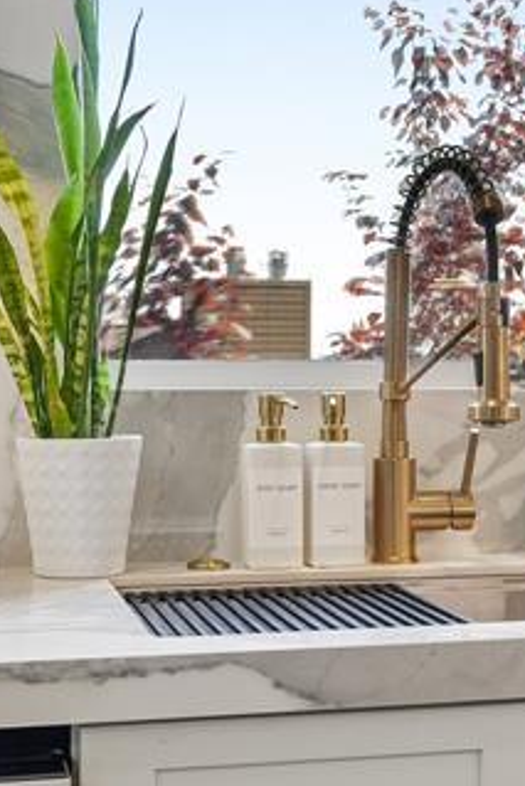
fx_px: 1682
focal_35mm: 77
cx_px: 562
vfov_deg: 26.3
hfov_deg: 17.2
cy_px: 382
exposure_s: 1/250
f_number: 8
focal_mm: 21.9
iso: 640
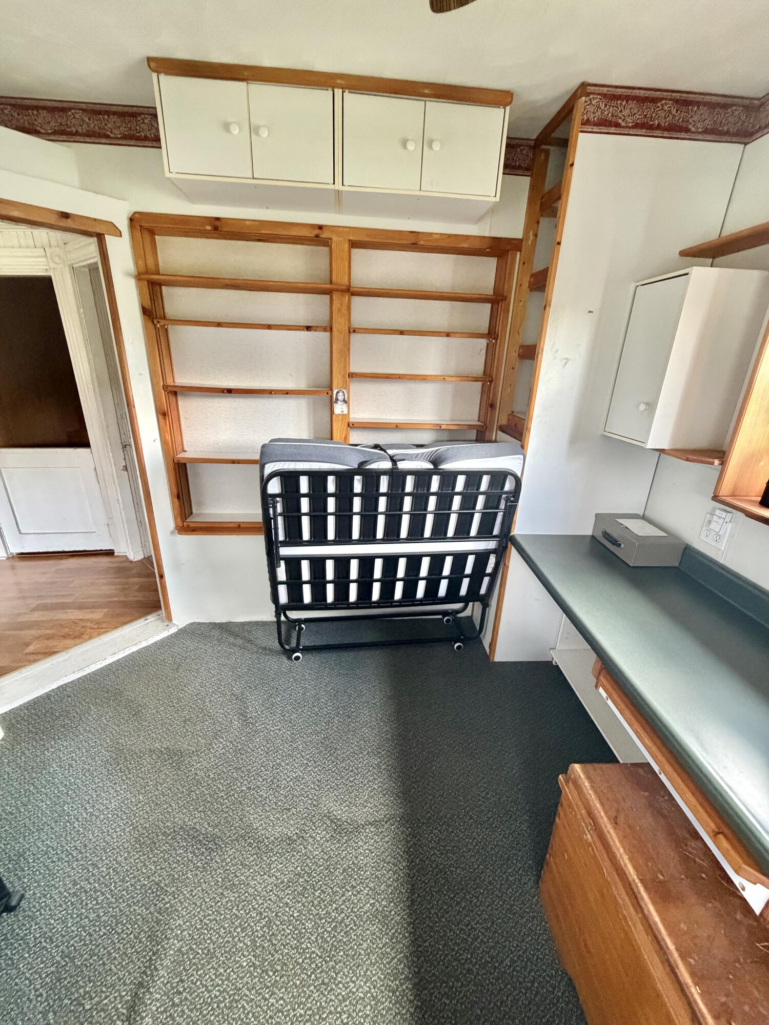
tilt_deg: -21.0
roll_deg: -1.2
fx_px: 415
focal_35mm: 14
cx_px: 384
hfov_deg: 85.7
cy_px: 512
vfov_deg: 102.1
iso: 500
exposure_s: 1/60
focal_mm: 2.22
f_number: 2.2
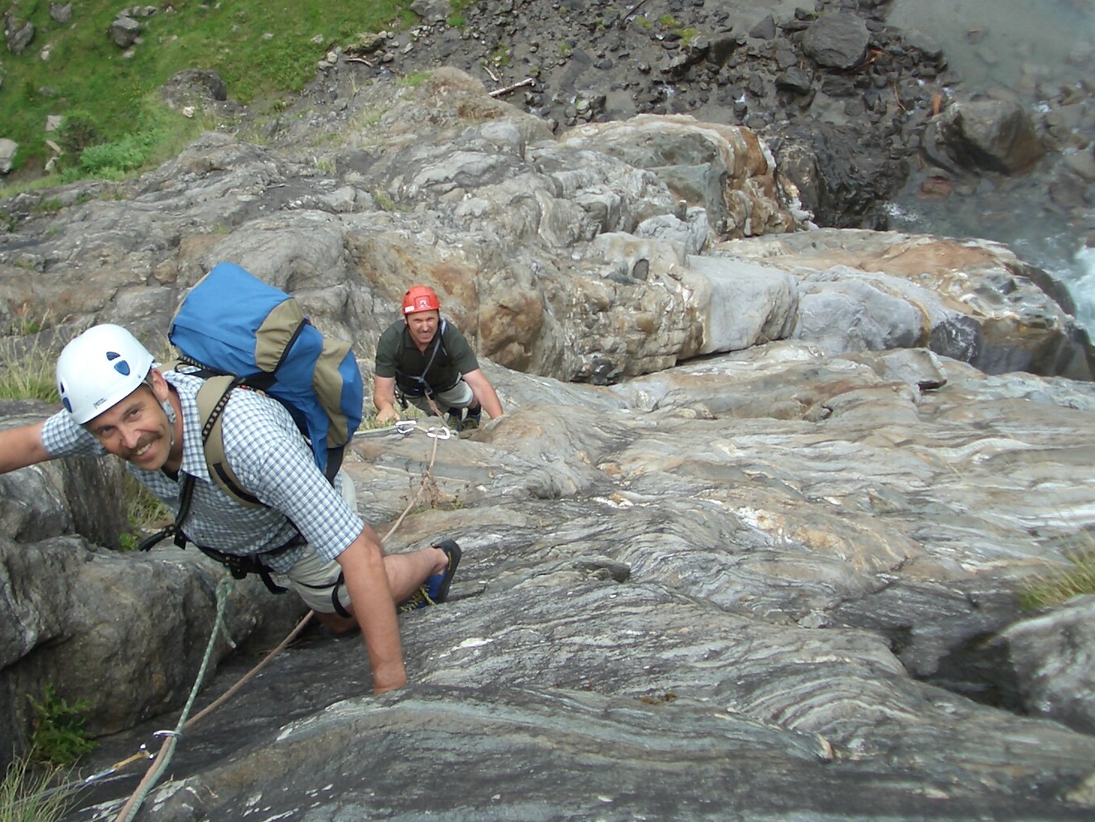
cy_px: 255
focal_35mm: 49
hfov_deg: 38.9
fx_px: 1550
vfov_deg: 29.4
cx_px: 502
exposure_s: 1/400
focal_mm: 5.8
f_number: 2.6
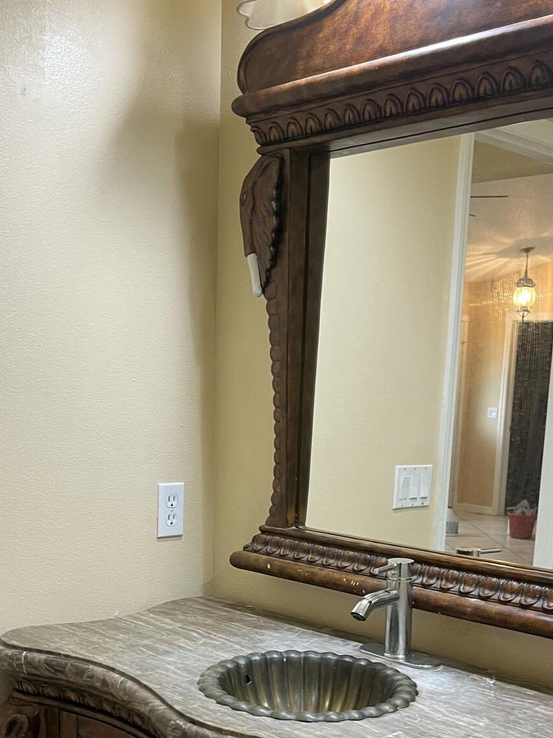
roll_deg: -1.2
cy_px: 574
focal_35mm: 46
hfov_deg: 31.5
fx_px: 979
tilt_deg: -12.1
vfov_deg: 39.8
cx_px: 258
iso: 160
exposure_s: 1/60
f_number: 1.6
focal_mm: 5.1
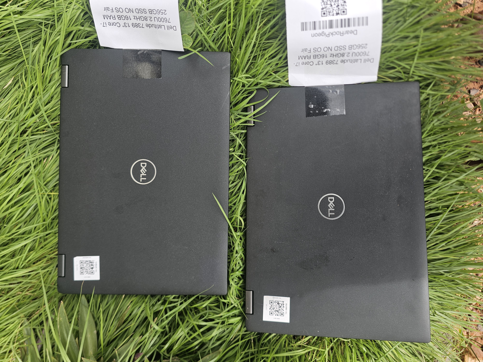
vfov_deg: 58.9
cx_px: 242
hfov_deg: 73.9
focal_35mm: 23
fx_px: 321
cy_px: 181
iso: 10
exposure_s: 1/267
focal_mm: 6.3
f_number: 1.7
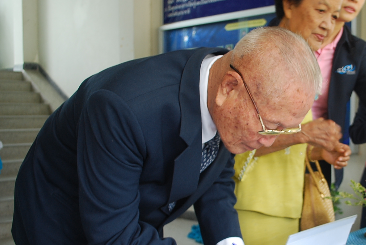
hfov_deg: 39.1
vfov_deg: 27.4
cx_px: 279
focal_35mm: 49
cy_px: 164
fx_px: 499
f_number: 3.8
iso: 200
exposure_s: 1/13
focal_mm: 20
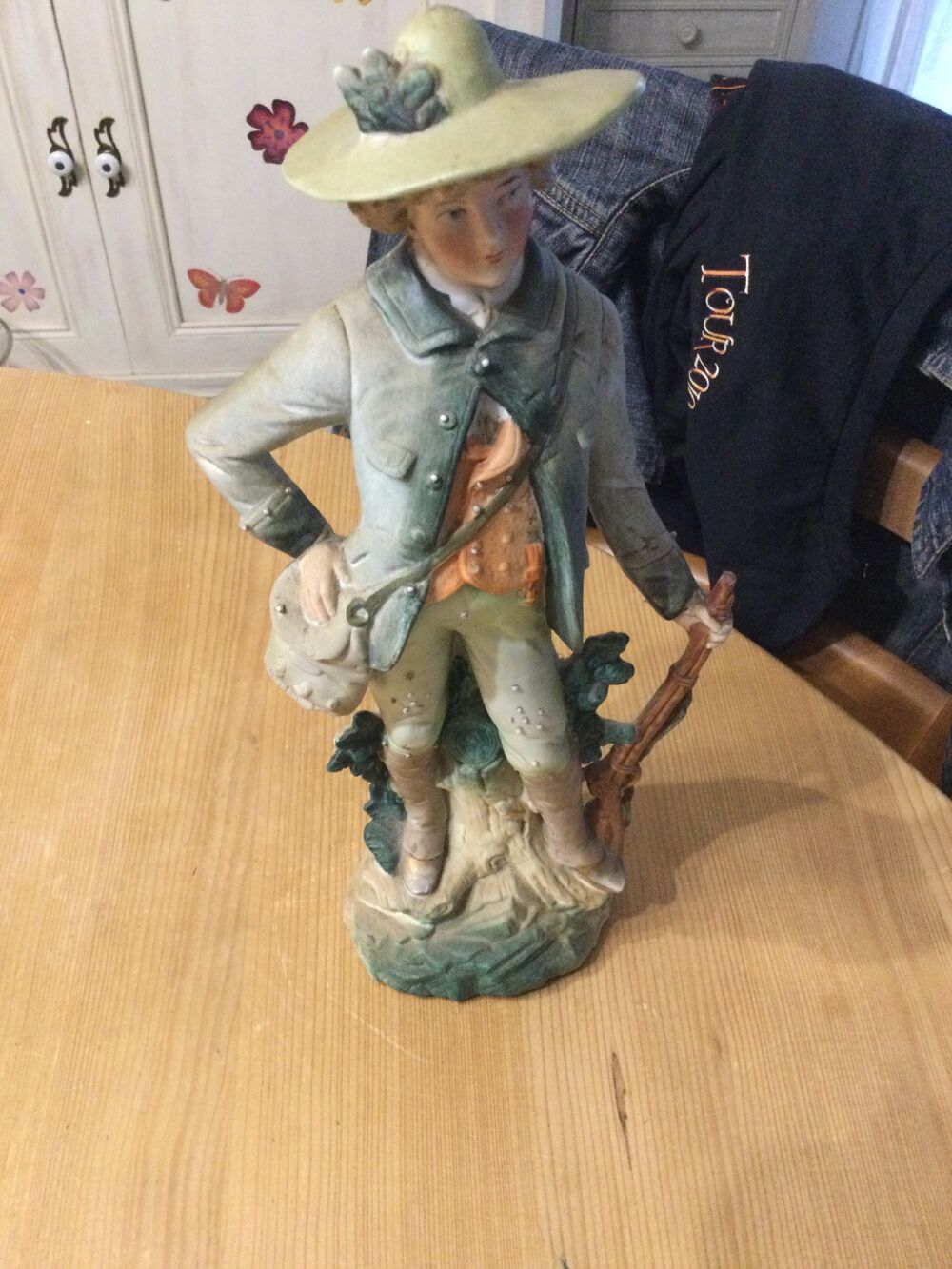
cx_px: 476
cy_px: 634
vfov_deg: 58.3
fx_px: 1137
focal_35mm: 31
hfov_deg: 45.4
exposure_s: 1/17
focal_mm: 3.3
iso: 320
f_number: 2.4
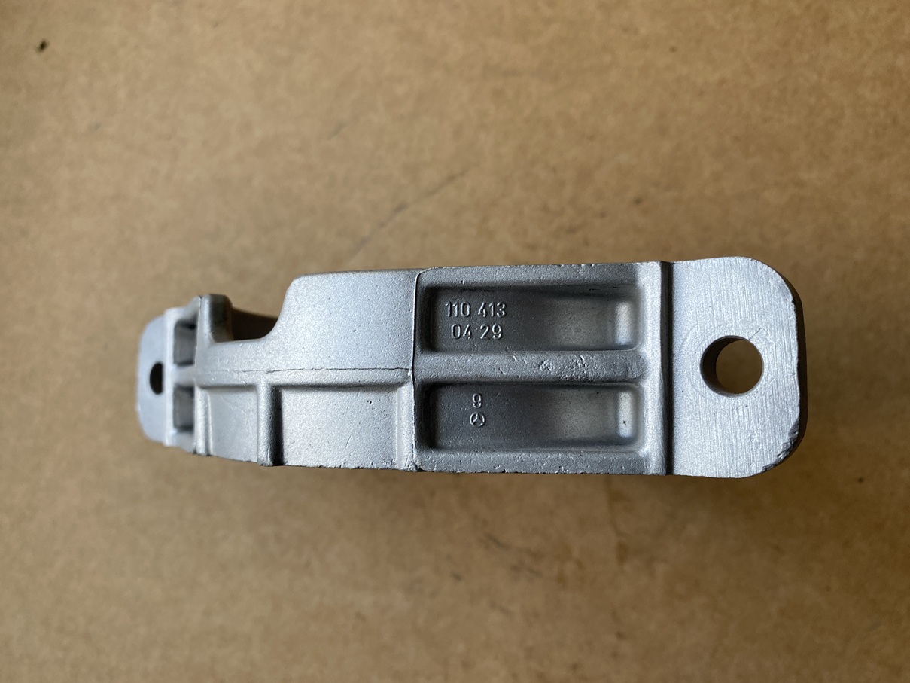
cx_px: 455
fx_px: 657
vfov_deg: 54.9
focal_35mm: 25
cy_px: 342
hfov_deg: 69.4
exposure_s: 1/121
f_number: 1.8
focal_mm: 4.25
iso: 100
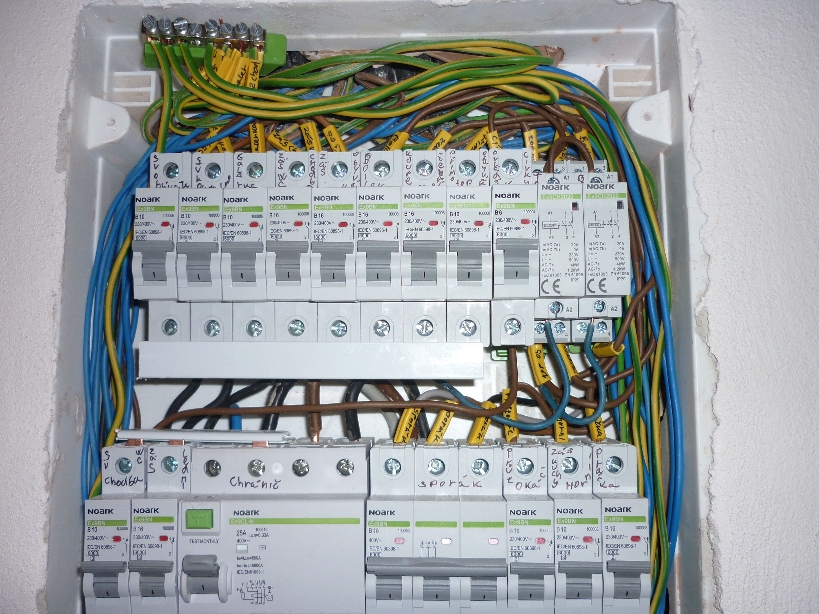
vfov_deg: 42.9
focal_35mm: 33
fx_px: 781
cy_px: 307
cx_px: 410
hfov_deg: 55.4
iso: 100
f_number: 2.8
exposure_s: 1/30
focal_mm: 5.5
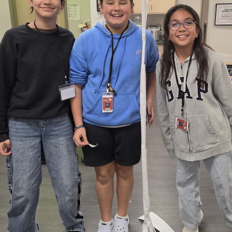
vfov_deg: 42.8
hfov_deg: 42.7
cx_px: 135
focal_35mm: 39
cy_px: 104
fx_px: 296
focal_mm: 5.4
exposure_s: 1/120
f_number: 1.8
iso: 250
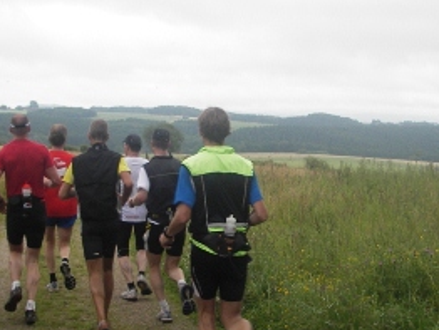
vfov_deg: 25.2
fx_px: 736
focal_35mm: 58
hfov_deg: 33.2
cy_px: 201
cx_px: 235
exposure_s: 1/100
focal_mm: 6.3
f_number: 3.3
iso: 50
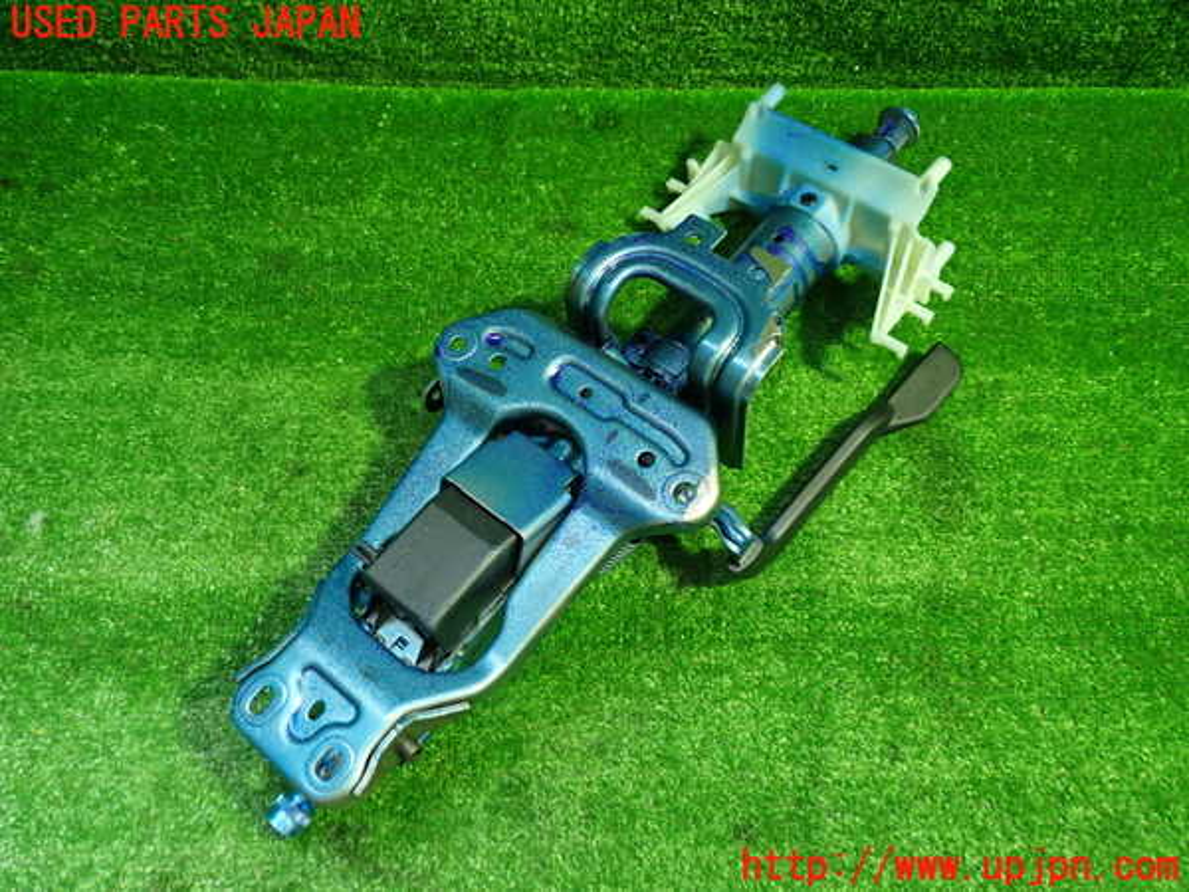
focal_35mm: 30
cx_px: 594
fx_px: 1030
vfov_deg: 46.8
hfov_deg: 60.0
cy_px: 446
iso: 250
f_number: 2.3
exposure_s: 1/30
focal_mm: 5.4
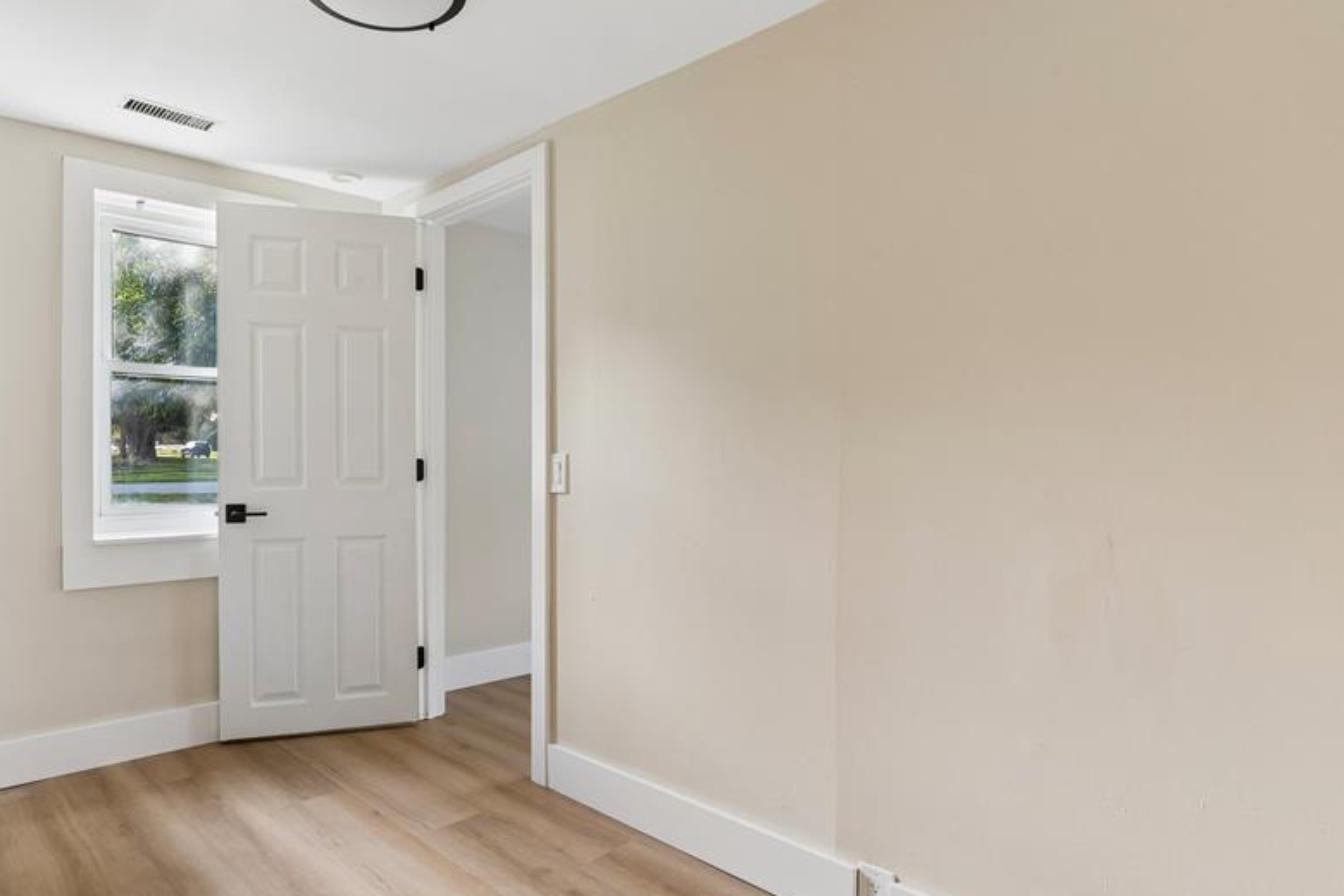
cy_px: 486
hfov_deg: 80.4
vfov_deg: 59.4
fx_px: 784
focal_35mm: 21
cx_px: 548
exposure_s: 1/4
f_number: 13
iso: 200
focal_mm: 16
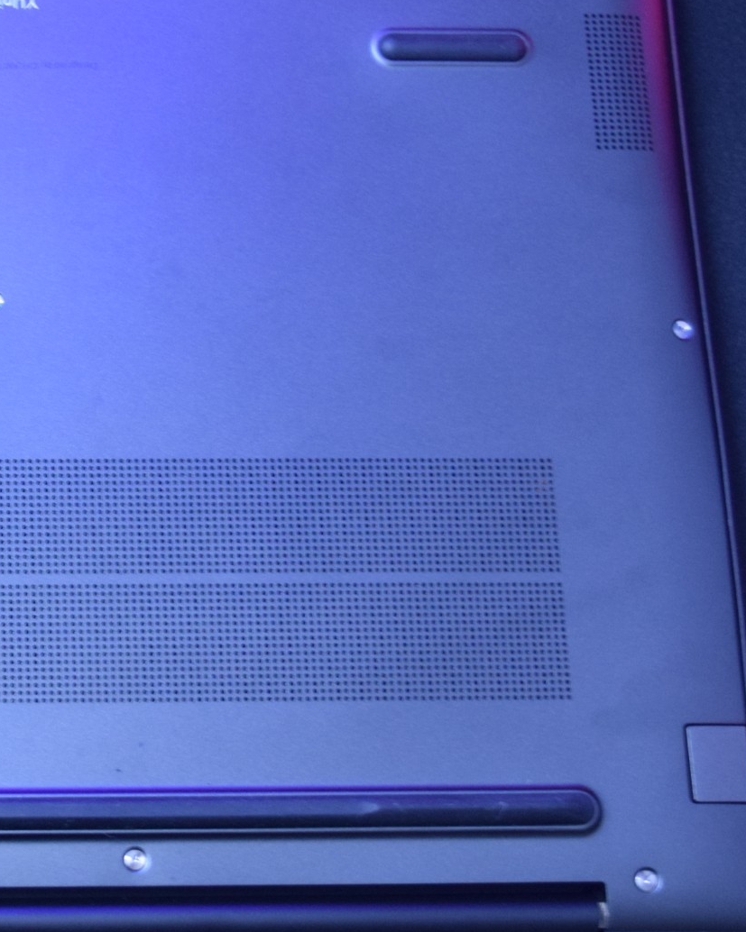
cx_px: -106
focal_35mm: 100
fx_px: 2760
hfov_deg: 15.0
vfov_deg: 19.2
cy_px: 464
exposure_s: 1/10
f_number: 5.6
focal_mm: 34
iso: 1600
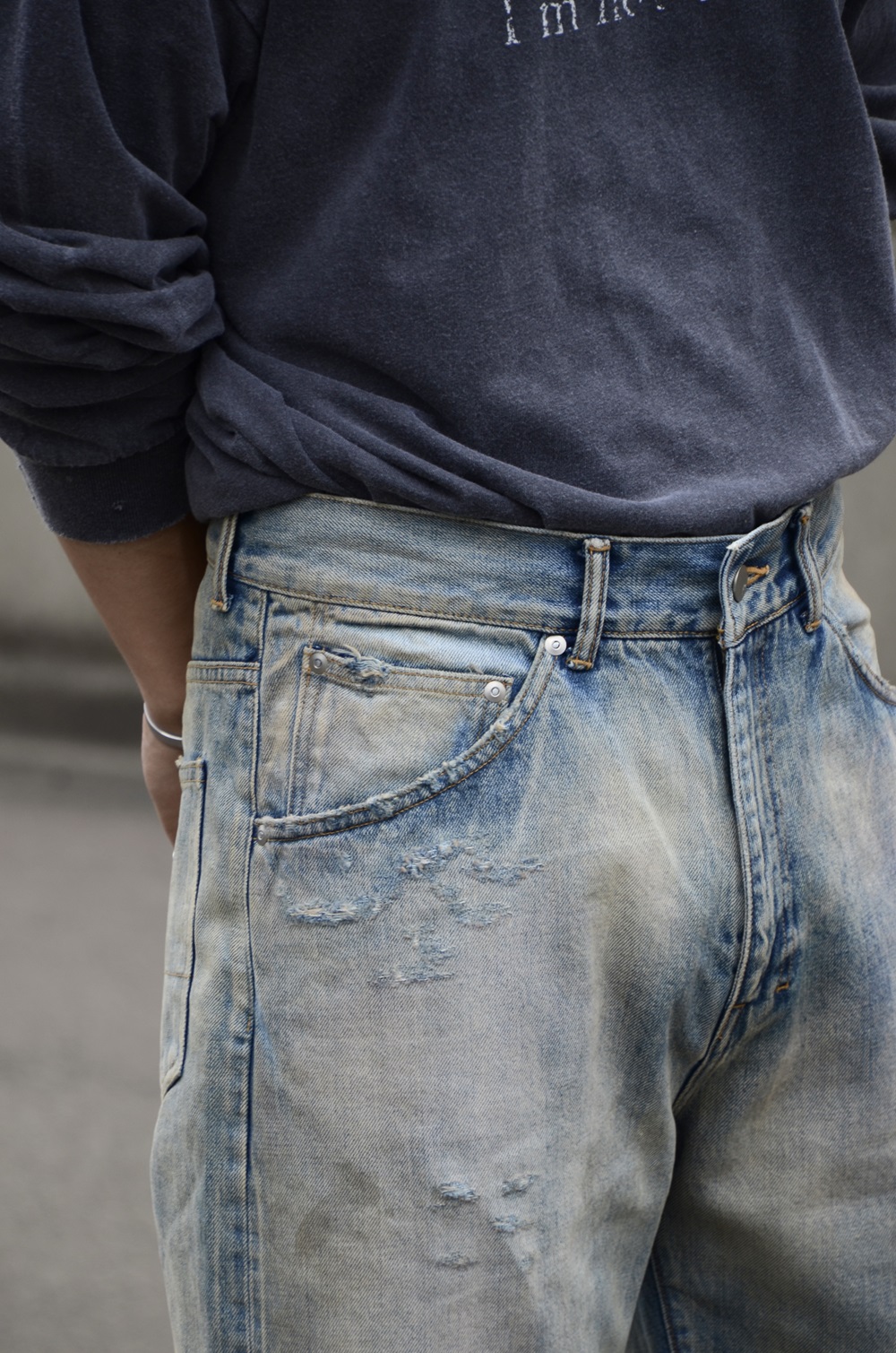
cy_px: 676
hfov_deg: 6.1
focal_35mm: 225
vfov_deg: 9.2
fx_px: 8434
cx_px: 448
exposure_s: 1/200
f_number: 6
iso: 125
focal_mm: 150
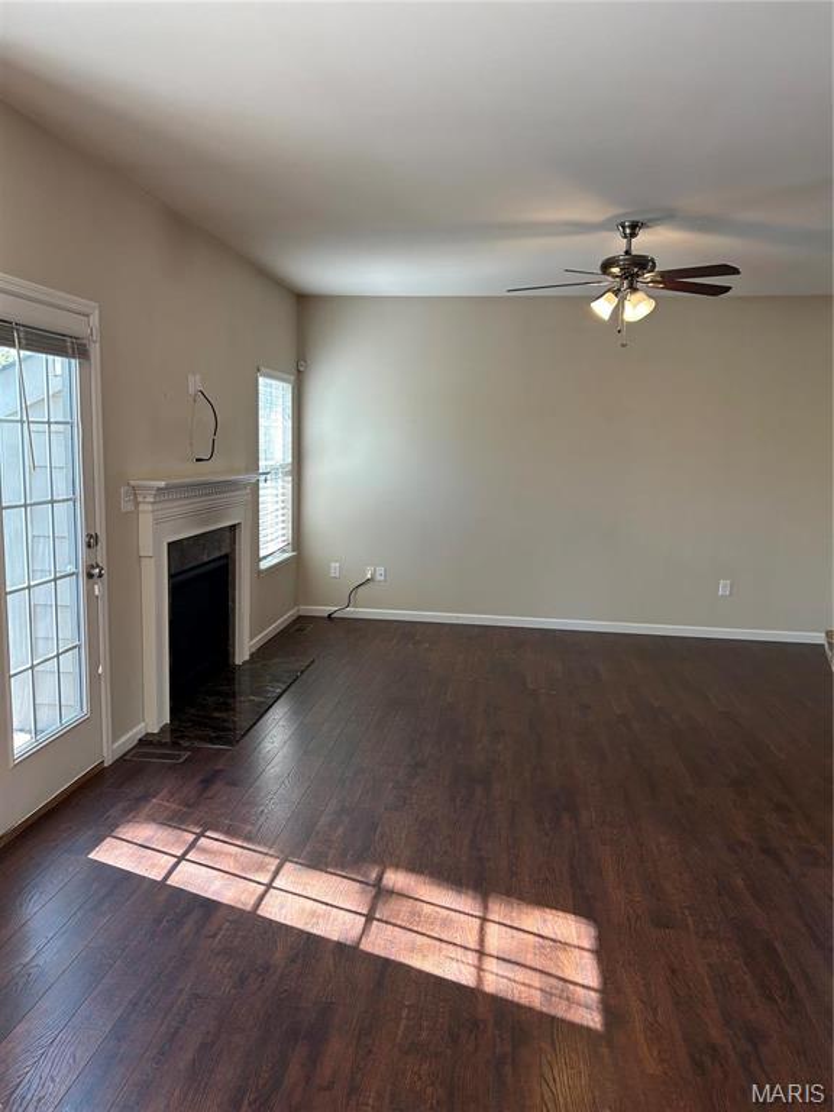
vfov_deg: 67.3
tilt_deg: -8.6
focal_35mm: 26
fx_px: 835
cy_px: 556
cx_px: 417
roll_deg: -1.1
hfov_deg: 53.1
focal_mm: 5.7
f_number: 1.5
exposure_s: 1/120
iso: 80
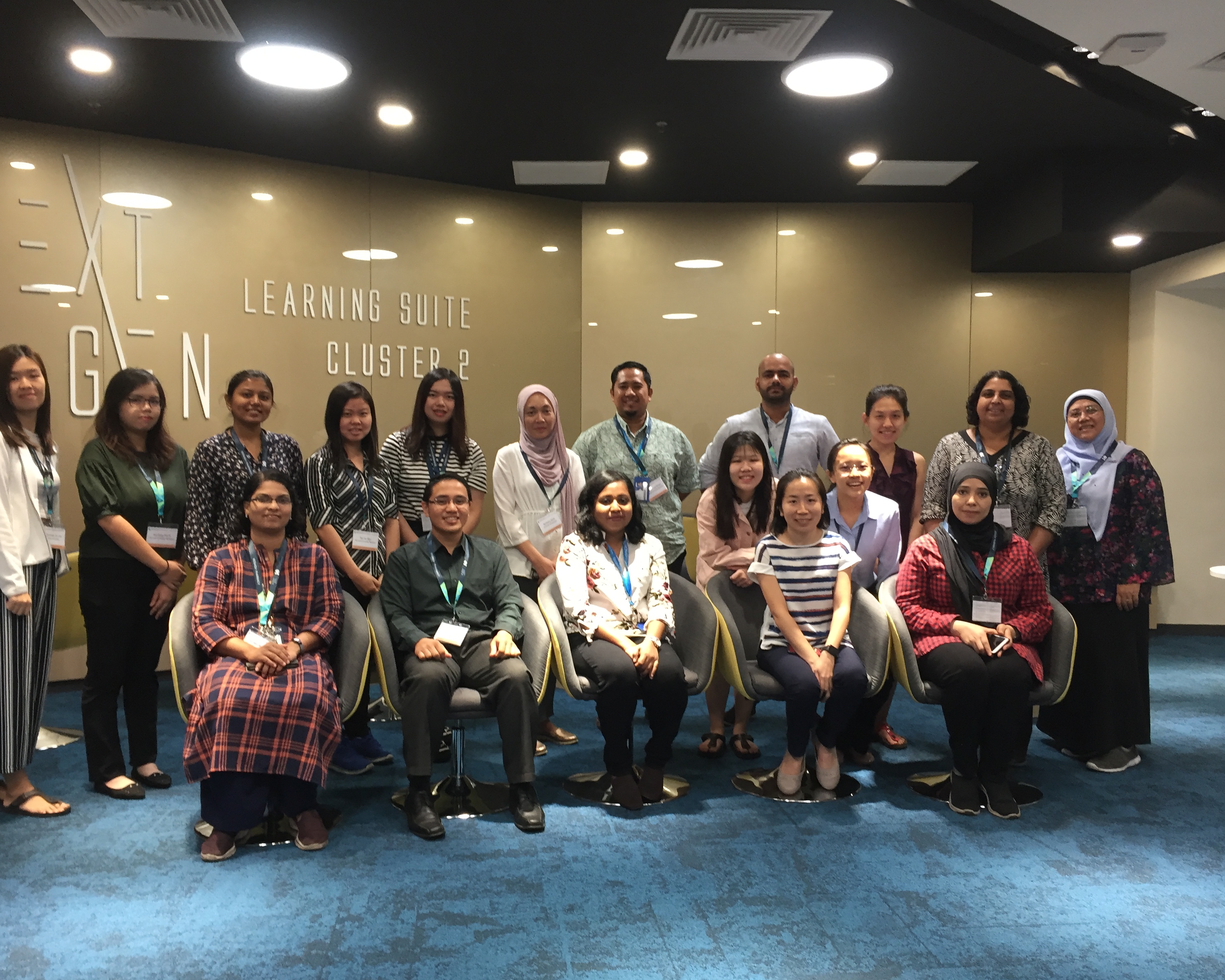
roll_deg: -0.5
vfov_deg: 47.1
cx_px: 595
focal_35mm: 31
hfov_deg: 57.2
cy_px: 500
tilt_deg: -1.1
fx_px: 1124
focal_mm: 4.15
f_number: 2.2
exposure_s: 1/33
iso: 100
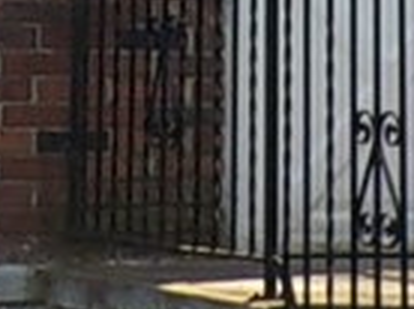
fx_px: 2662
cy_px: -393
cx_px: 51
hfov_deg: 8.9
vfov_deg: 6.4
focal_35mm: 223
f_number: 3.3
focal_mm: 4.1
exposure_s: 1/400
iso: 125
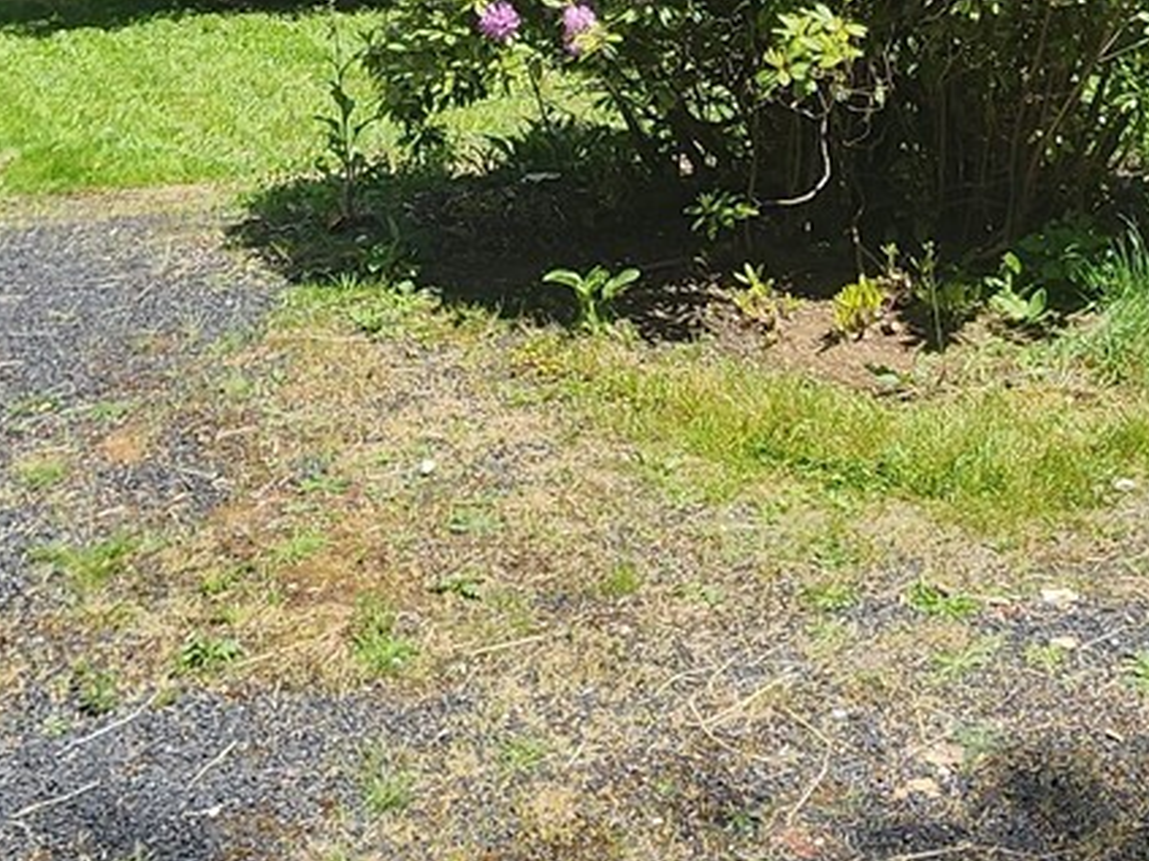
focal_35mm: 49
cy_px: -89
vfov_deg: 27.2
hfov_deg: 38.4
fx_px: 1626
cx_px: 789
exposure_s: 1/1480
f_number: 2.2
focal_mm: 2.2
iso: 50
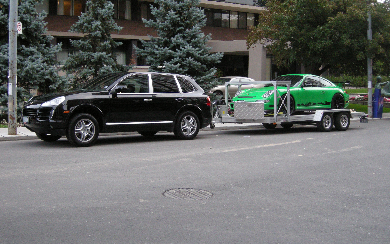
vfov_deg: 25.3
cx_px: 195
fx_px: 542
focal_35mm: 51
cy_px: 108
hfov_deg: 39.6
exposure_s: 1/64
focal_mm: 10.1
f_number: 3.1
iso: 261
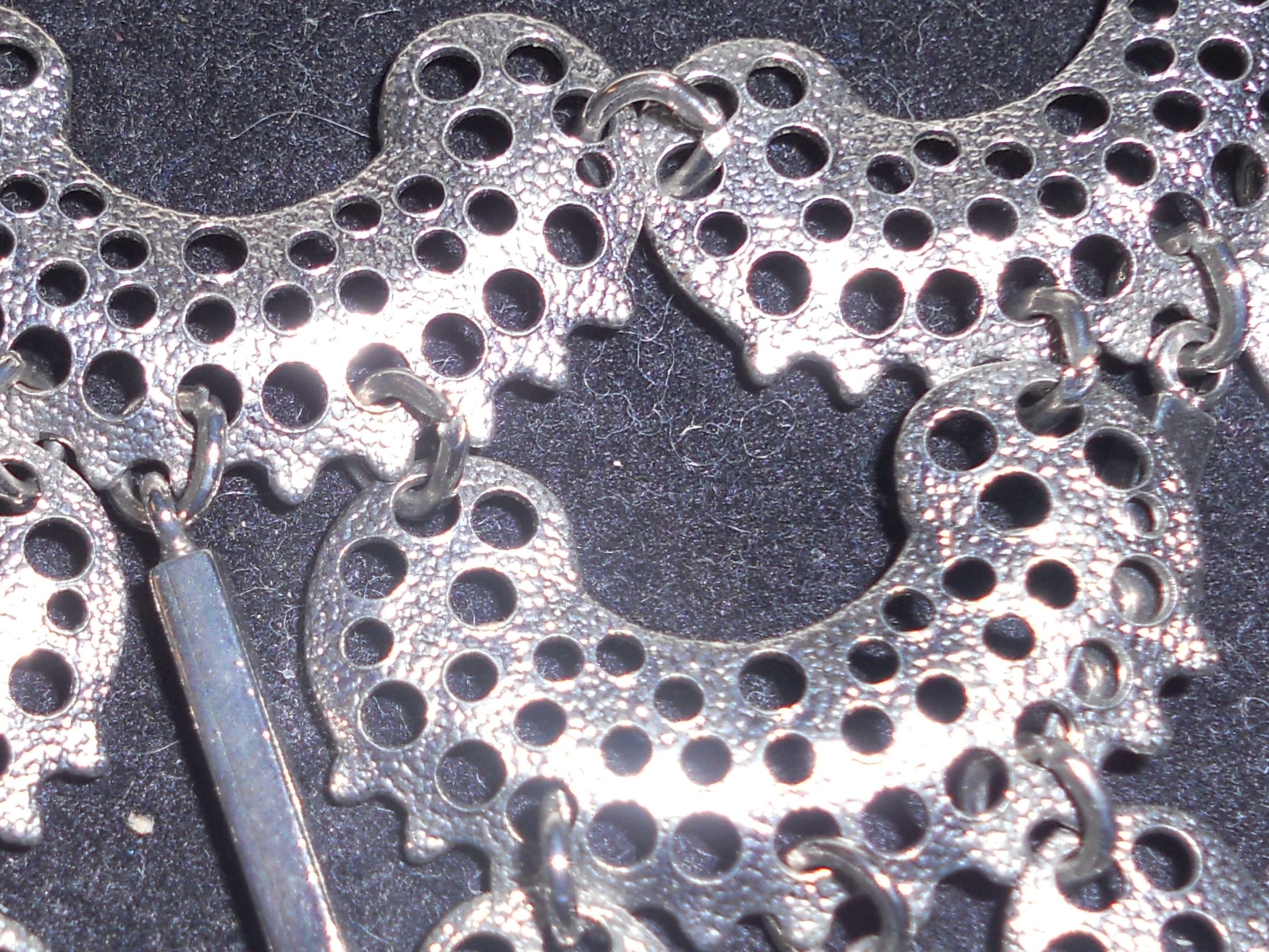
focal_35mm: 73
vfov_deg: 20.2
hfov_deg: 26.1
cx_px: 231
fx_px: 2676
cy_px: 515
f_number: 8.8
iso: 80
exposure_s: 1/25
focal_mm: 5.8
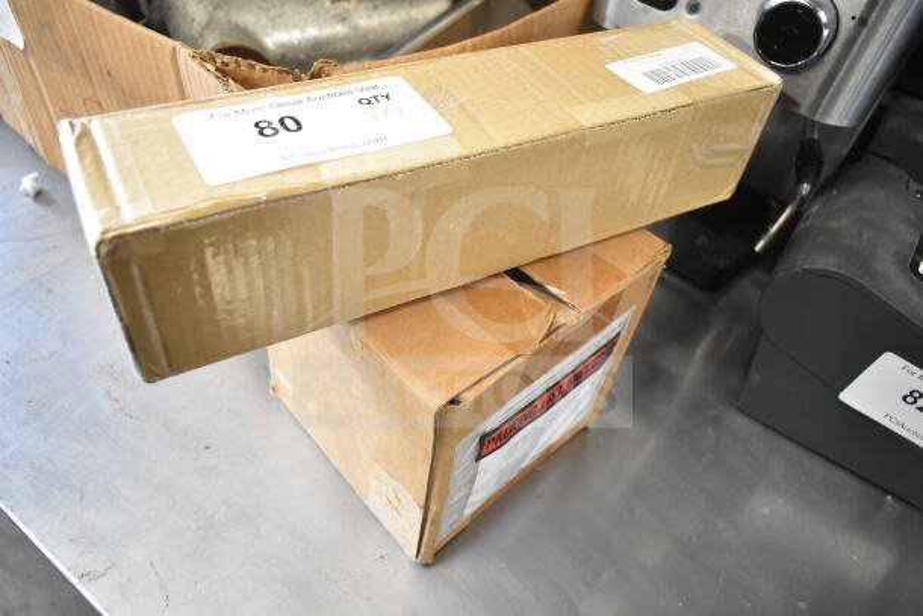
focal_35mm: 27
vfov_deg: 48.0
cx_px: 462
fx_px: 692
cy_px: 308
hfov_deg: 67.4
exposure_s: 1/50
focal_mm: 18
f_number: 3.5
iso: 1600
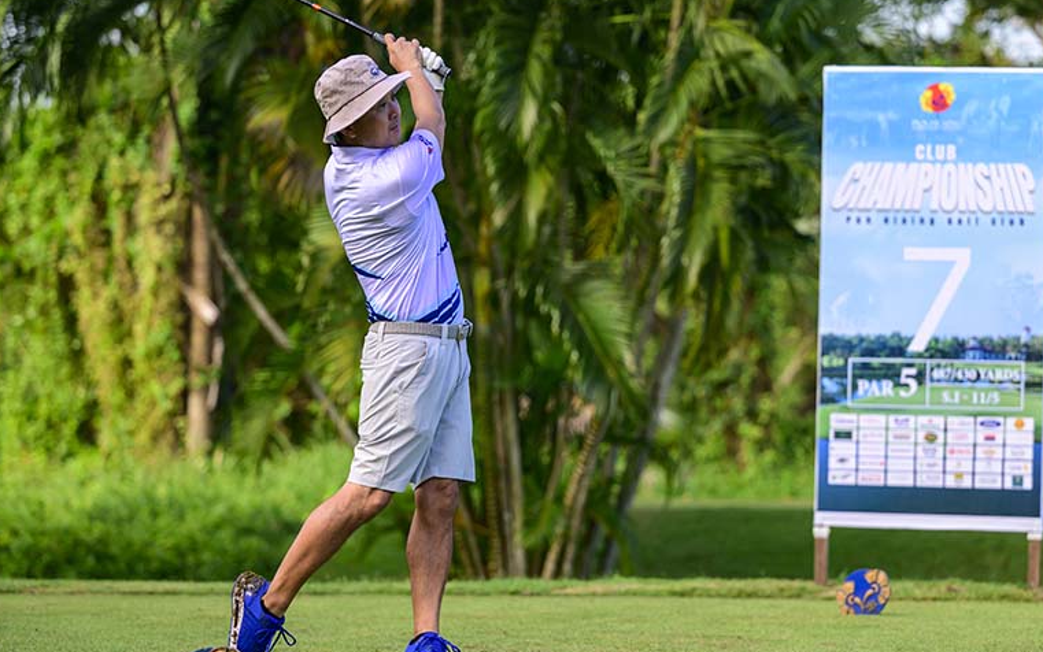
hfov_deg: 15.5
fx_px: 3838
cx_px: 529
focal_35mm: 135
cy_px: 311
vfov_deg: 9.7
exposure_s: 1/3200
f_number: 2.8
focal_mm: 105
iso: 640
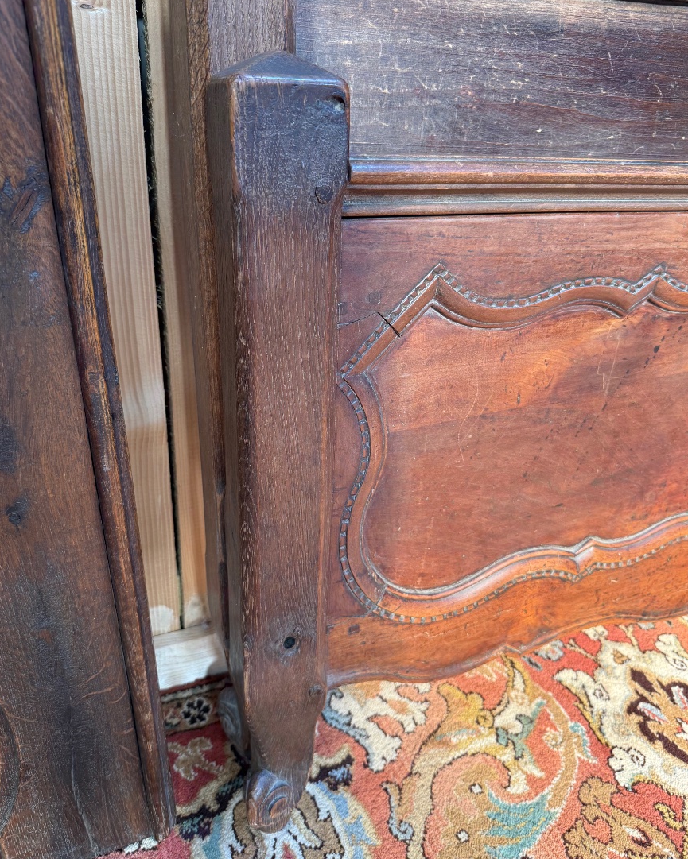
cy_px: 408
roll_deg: -4.4
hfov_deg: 54.9
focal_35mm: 26
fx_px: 662
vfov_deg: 66.0
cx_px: 341
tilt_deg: -27.5
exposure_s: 1/50
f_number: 1.78
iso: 100
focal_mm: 6.76
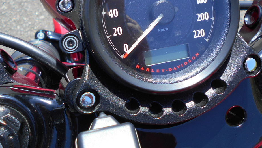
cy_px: 28
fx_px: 333
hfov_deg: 42.8
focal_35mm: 48
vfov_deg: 24.5
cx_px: 144
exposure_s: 1/320
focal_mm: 5.8
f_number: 3.6
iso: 80
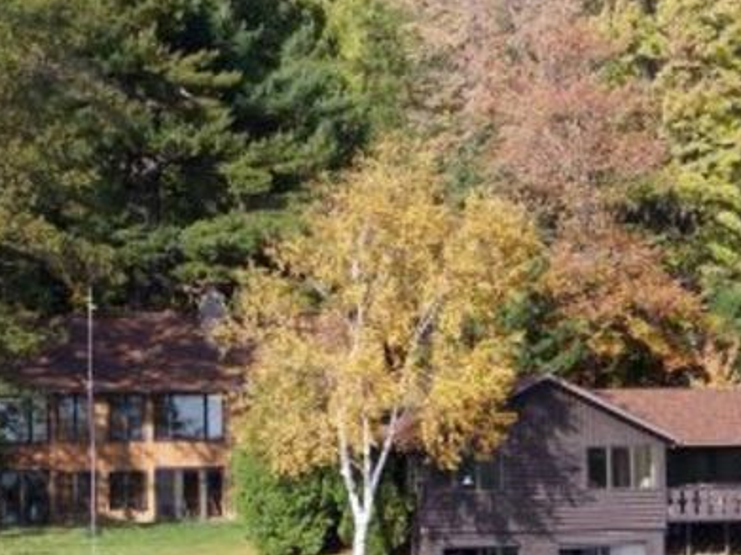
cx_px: 432
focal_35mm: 161
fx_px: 3445
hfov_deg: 12.3
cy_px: 295
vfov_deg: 9.2
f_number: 3.2
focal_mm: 21.1
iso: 64
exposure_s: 1/400
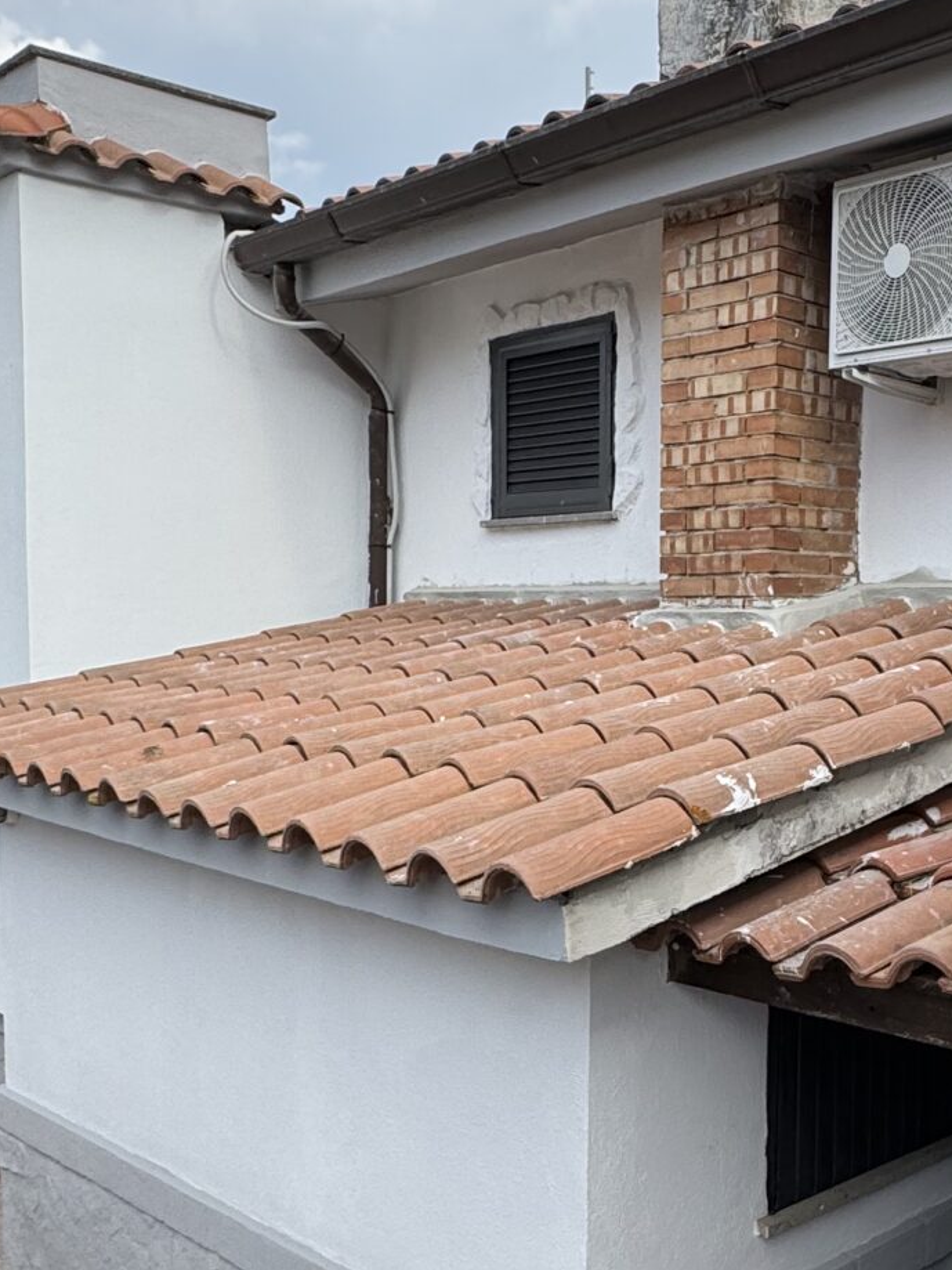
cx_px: 792
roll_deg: -1.0
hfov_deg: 35.4
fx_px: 1430
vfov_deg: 47.7
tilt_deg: -3.5
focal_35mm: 39
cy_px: 741
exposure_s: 1/804
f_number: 2.2
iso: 50
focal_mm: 2.22
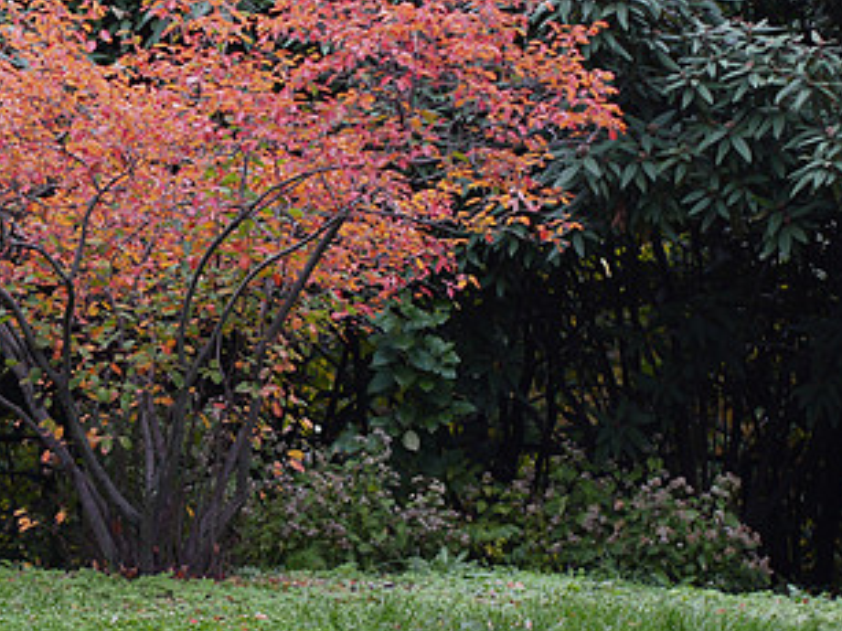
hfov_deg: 11.5
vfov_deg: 8.7
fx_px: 4133
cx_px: 55
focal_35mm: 170
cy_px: 235
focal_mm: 45
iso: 160
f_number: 1.8
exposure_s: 1/125
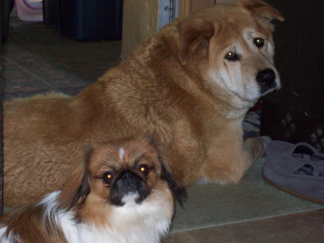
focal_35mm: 108
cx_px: 162
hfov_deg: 18.2
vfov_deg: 13.7
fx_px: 1011
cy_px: 122
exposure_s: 1/128
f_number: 4.8
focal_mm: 18
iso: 200
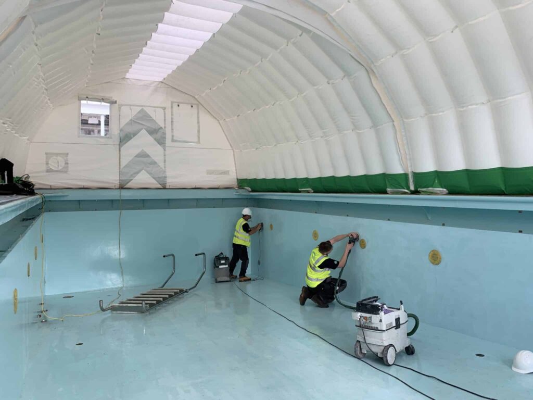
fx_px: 400
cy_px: 200
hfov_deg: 67.3
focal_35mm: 26
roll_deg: +0.0
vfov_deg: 53.1
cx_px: 266
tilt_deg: -0.1
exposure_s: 1/148
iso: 25
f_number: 1.8
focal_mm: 4.25
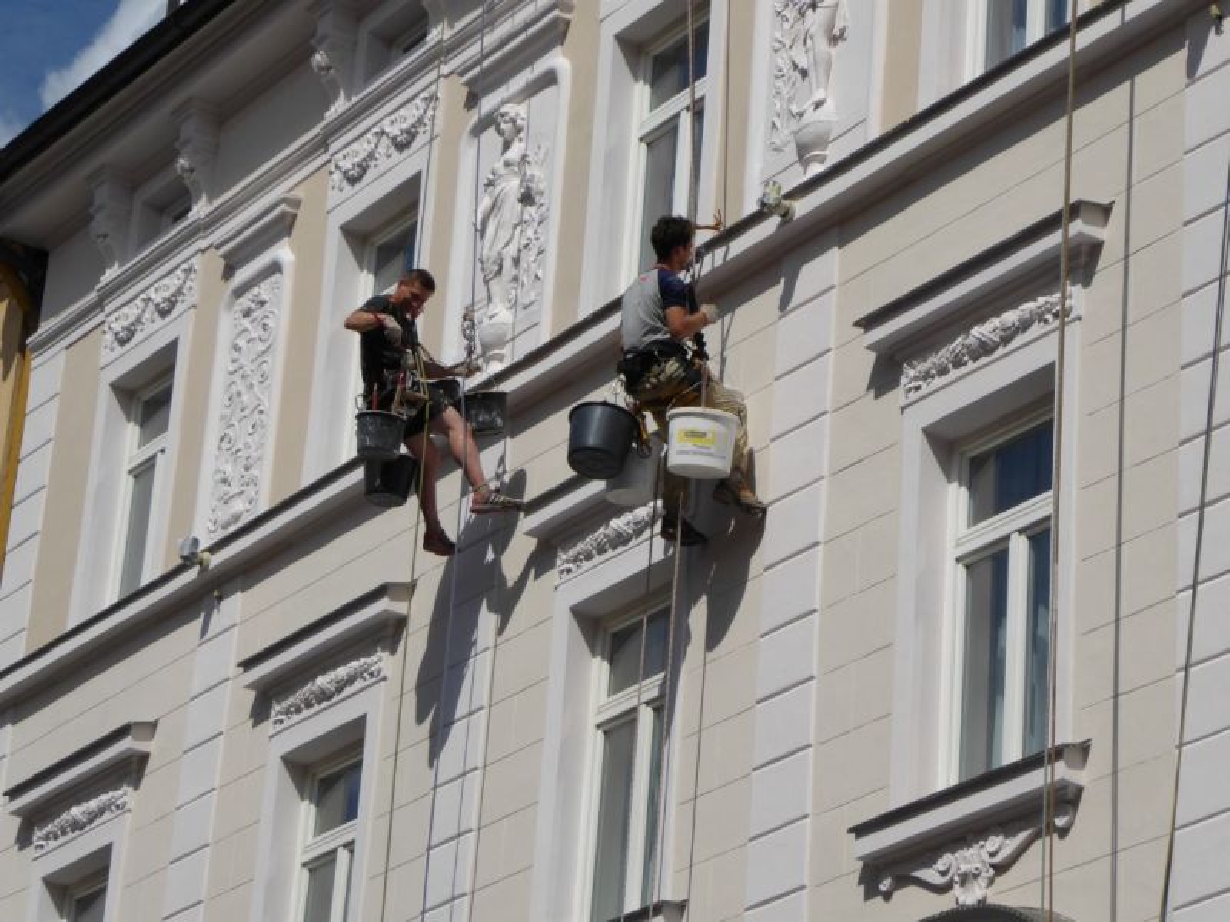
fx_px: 4086
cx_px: 615
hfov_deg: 17.1
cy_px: 461
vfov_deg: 12.9
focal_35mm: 115
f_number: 5.1
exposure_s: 1/1600
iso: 100
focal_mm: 20.6
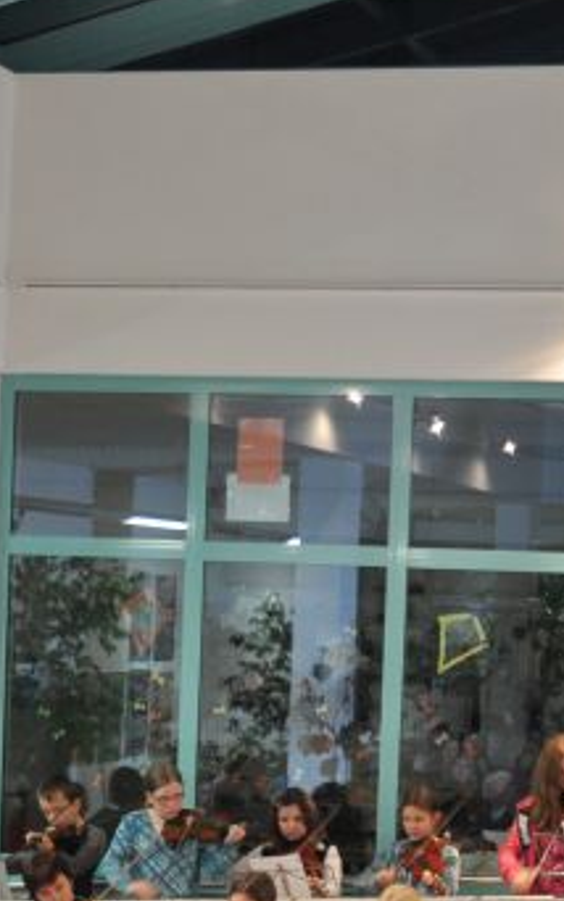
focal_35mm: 119
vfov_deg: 17.3
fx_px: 2924
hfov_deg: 11.0
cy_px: 772
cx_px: 287
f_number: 4
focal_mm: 26
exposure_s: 1/15
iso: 640
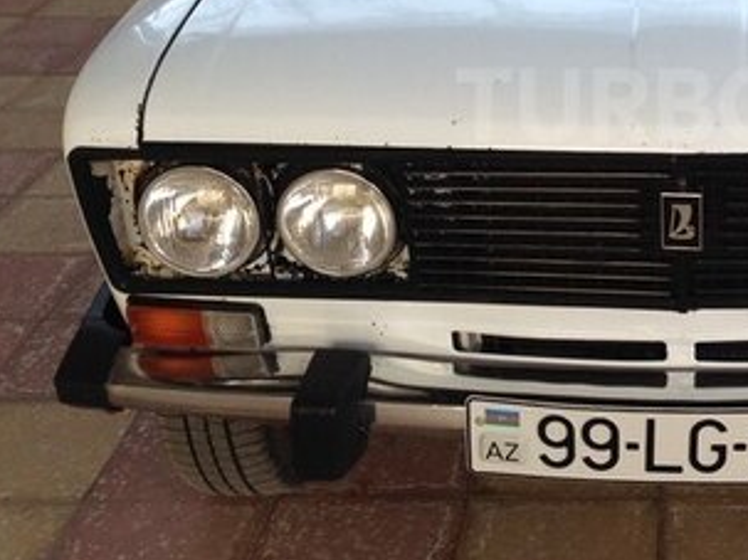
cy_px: 105
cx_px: 709
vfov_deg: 20.2
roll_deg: -0.3
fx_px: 1555
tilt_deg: -19.3
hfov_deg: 25.9
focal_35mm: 72
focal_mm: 4.12
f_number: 2.4
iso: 50
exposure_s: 1/60
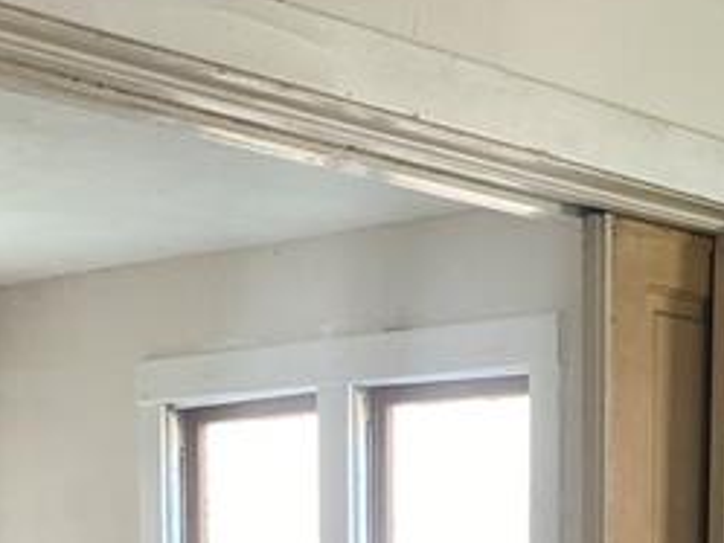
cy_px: 1025
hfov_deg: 17.8
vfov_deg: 12.5
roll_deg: -1.0
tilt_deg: -7.7
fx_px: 2239
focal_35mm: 107
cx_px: 785
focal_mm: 4.25
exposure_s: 1/120
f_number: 1.8
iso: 64
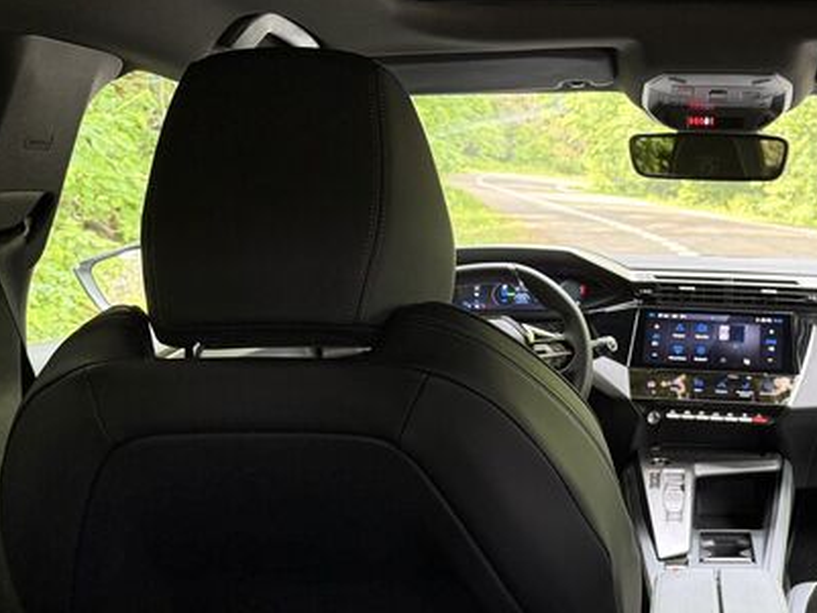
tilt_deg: -11.7
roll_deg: -4.2
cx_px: 711
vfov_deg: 32.9
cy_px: 312
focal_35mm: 44
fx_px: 1039
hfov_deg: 40.2
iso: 250
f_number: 1.78
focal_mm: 6.76
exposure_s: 1/60
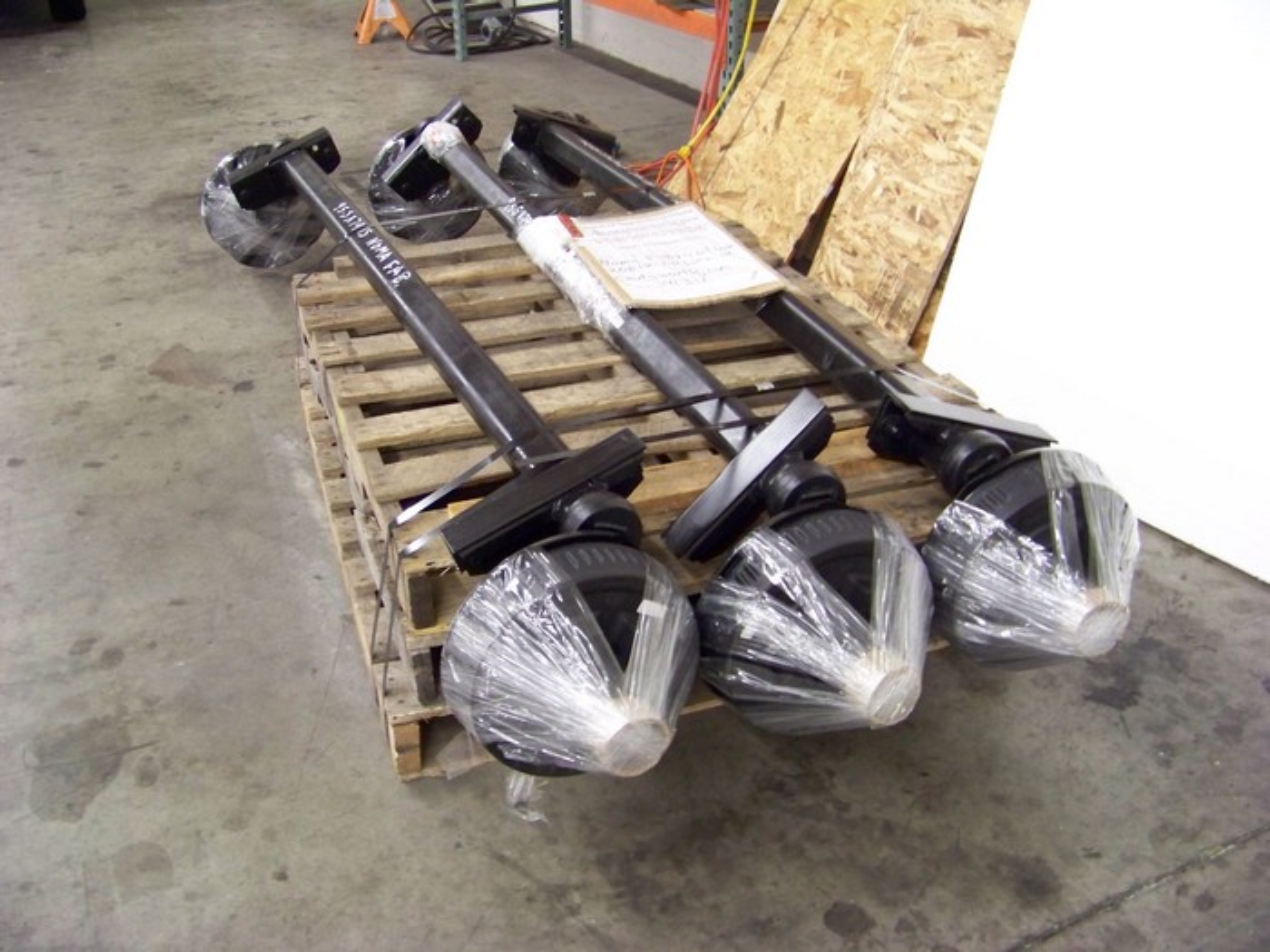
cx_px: 635
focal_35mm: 36
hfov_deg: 51.4
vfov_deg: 39.7
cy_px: 476
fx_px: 1321
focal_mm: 5.85
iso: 400
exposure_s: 1/15
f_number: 2.8
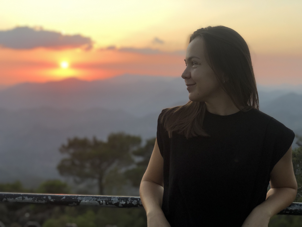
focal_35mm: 52
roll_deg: -0.1
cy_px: 114
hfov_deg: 36.8
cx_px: 151
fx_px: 454
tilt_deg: -6.5
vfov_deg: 28.0
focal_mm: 6
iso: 16
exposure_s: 1/120
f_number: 2.4
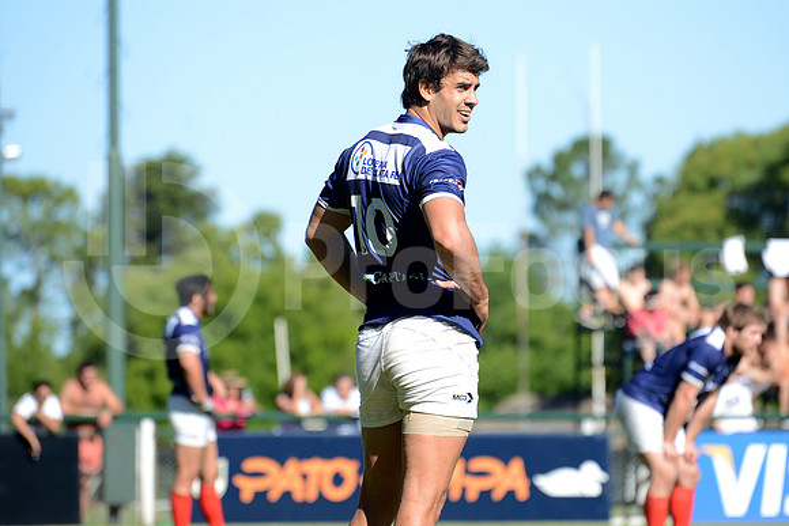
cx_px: 394
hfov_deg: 8.6
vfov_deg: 5.7
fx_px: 5261
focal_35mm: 240
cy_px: 263
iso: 320
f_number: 5.3
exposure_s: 1/800
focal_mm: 240
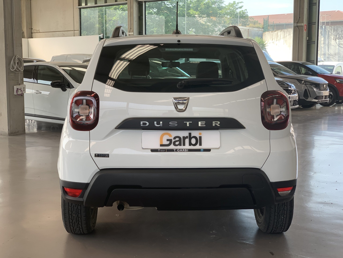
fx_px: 515
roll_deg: -0.3
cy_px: 129
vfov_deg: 28.0
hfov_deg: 36.8
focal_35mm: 52
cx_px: 172
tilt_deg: -7.3
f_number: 2.4
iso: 16
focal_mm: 6
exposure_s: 1/67
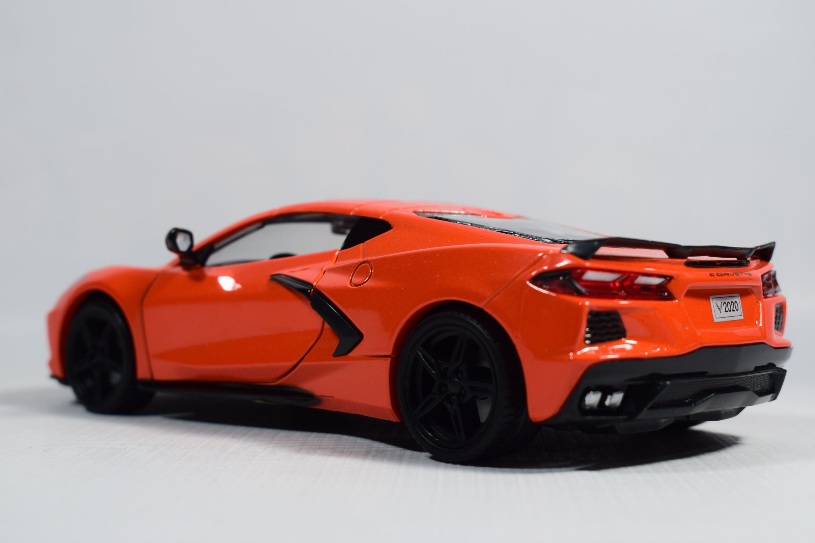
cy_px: 272
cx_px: 408
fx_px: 1358
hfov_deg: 33.4
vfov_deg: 22.6
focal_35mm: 60
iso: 400
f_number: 8
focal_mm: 40
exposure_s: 1/50
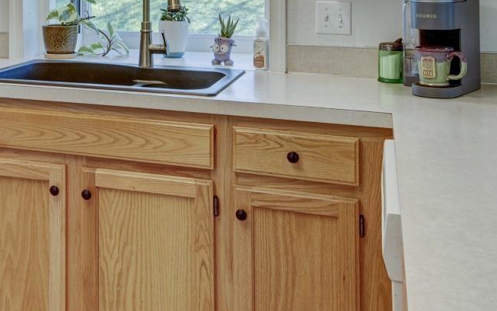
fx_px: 677
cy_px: -29
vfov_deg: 24.2
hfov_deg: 38.5
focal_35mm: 50
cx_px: 88
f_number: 11
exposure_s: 1/15
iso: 400
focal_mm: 20
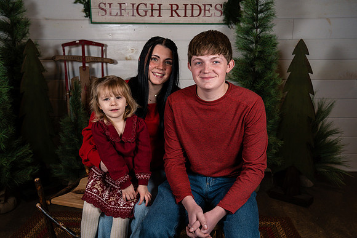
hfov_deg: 51.9
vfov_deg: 36.0
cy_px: 119
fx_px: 367
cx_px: 178
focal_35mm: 37
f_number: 5.6
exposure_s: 1/250
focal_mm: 37
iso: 400
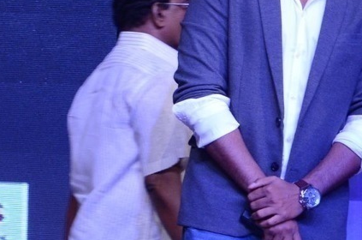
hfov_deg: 5.7
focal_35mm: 361
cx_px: -84
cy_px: 64
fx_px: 3626
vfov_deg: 3.8
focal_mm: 85
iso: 1600
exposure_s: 1/125
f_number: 5.6
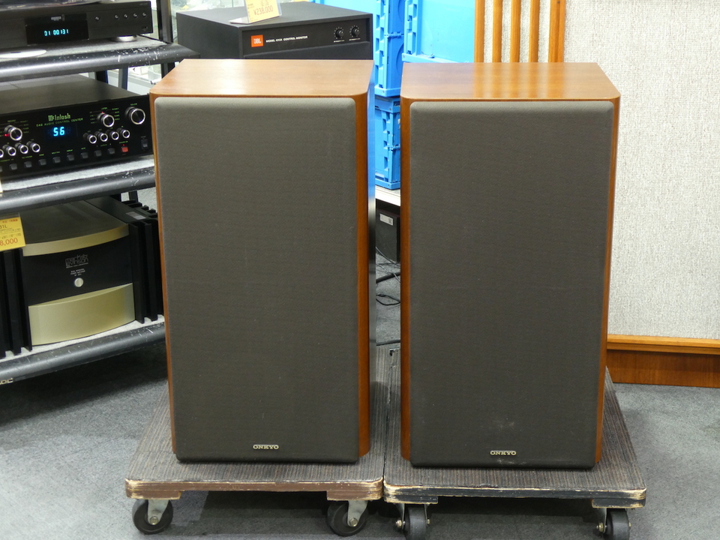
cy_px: 270
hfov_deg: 33.8
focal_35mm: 57
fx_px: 1186
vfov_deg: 25.7
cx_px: 360
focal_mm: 10.3
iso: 200
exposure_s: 1/1.6
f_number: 4.2
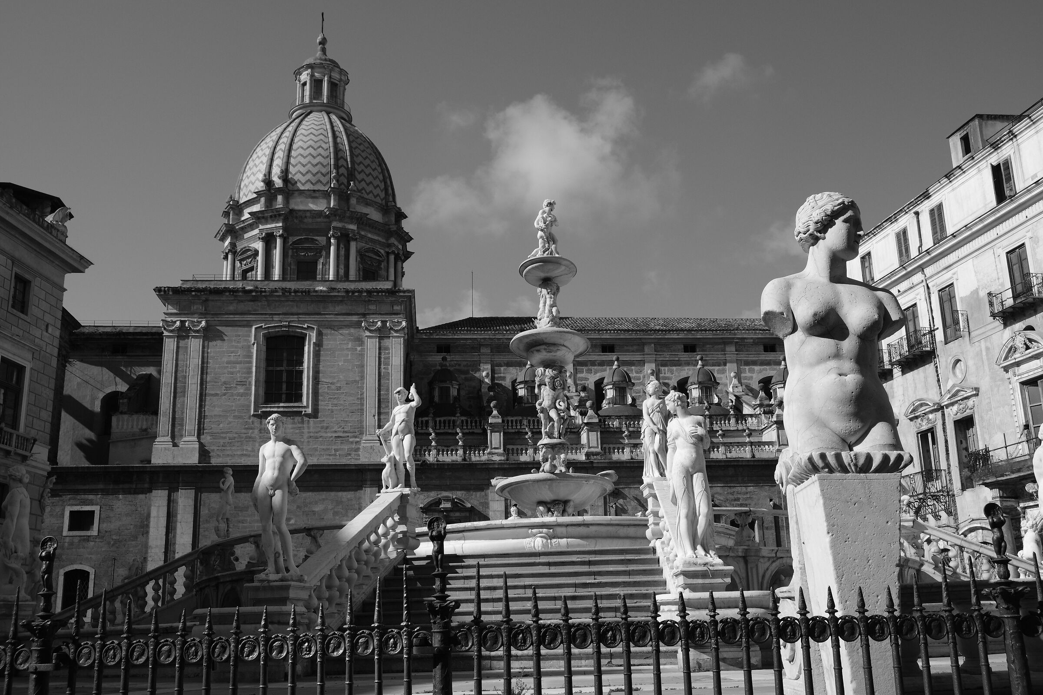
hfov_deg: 54.4
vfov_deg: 37.9
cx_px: 522
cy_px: 348
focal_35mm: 35
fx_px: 1014
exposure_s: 1/1600
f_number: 7.1
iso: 400
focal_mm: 23.3
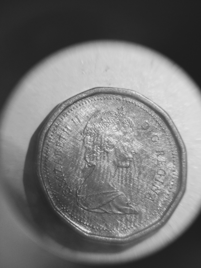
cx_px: 100
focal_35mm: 35
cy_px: 134
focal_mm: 4.28
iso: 80
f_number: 2.4
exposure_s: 1/120
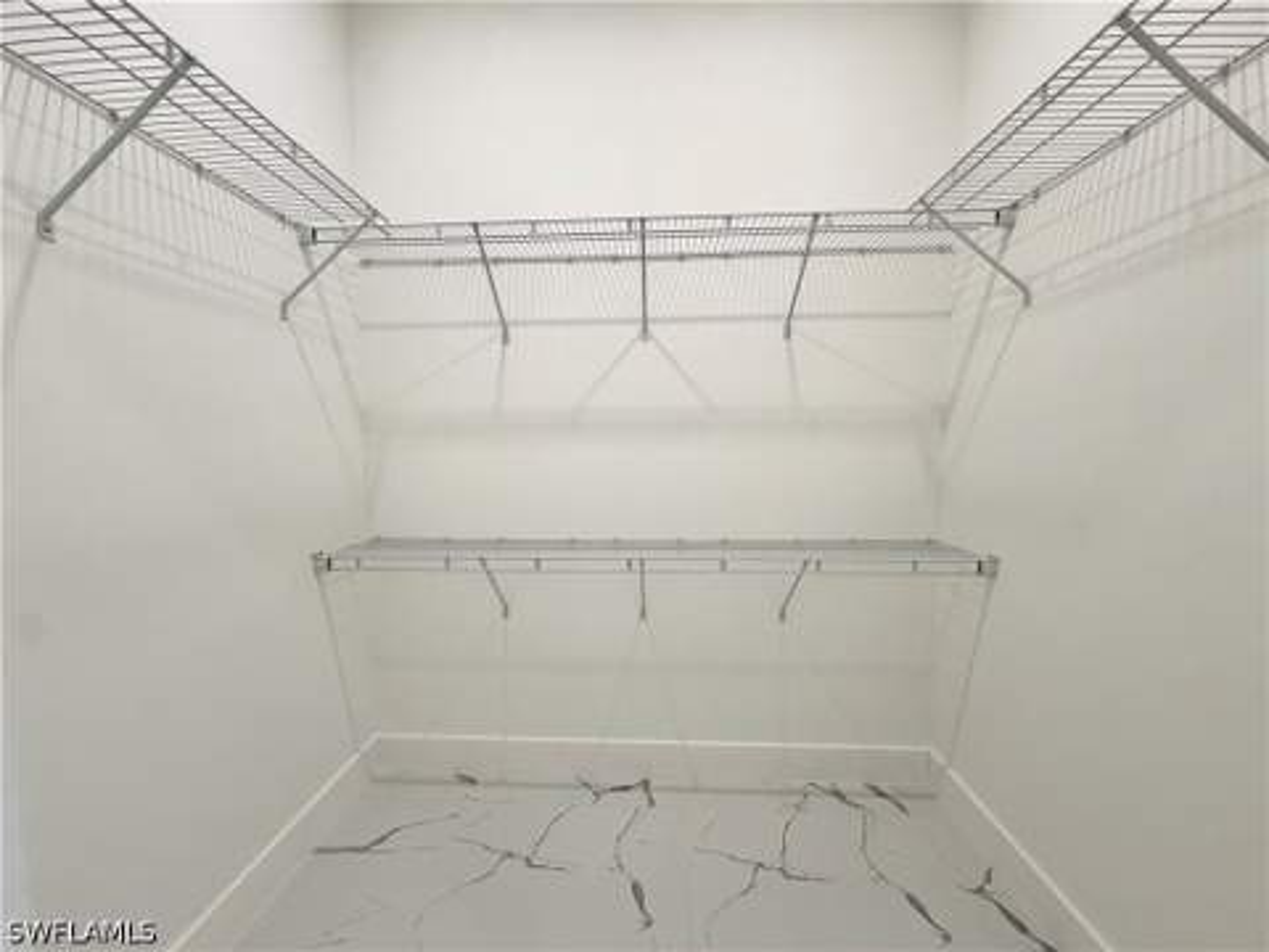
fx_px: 513
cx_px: 634
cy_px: 476
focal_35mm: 14
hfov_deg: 102.1
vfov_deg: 85.7
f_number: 2.2
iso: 160
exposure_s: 1/120
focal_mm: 2.22
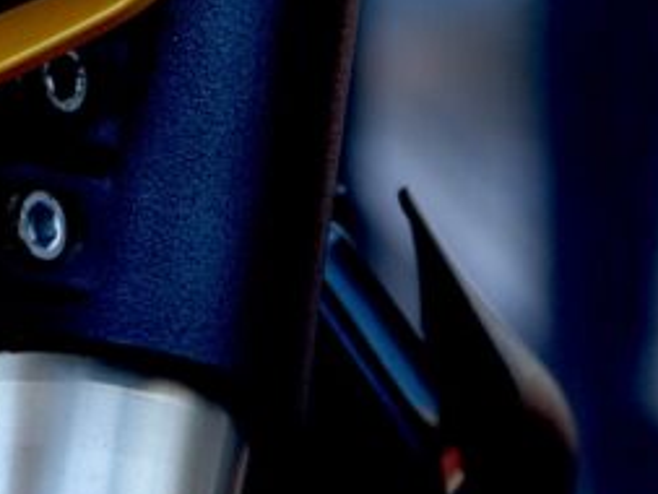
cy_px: 198
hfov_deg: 2.9
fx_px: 12932
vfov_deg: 2.2
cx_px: -334
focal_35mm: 680
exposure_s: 1/60
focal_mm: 70
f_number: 4
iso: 200
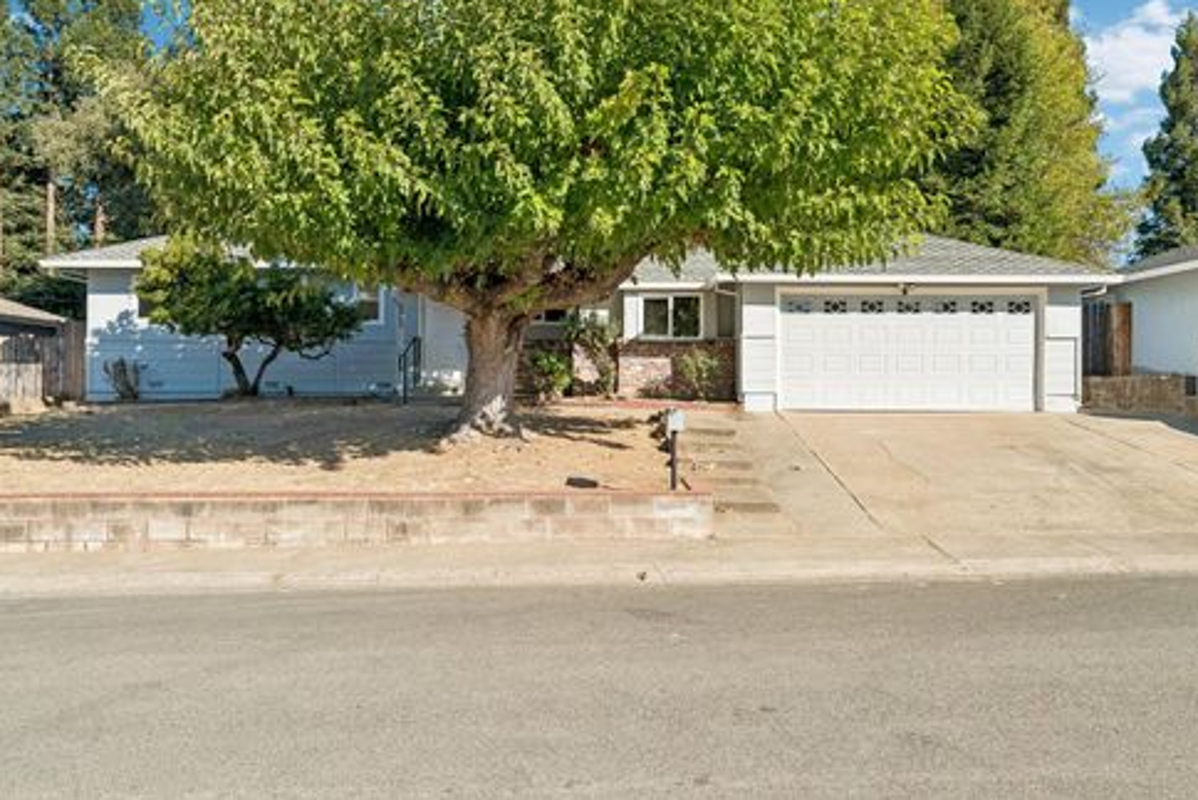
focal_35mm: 32
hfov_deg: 58.7
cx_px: 599
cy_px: 390
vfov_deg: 41.1
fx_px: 1065
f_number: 7.1
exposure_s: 1/400
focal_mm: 31
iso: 320
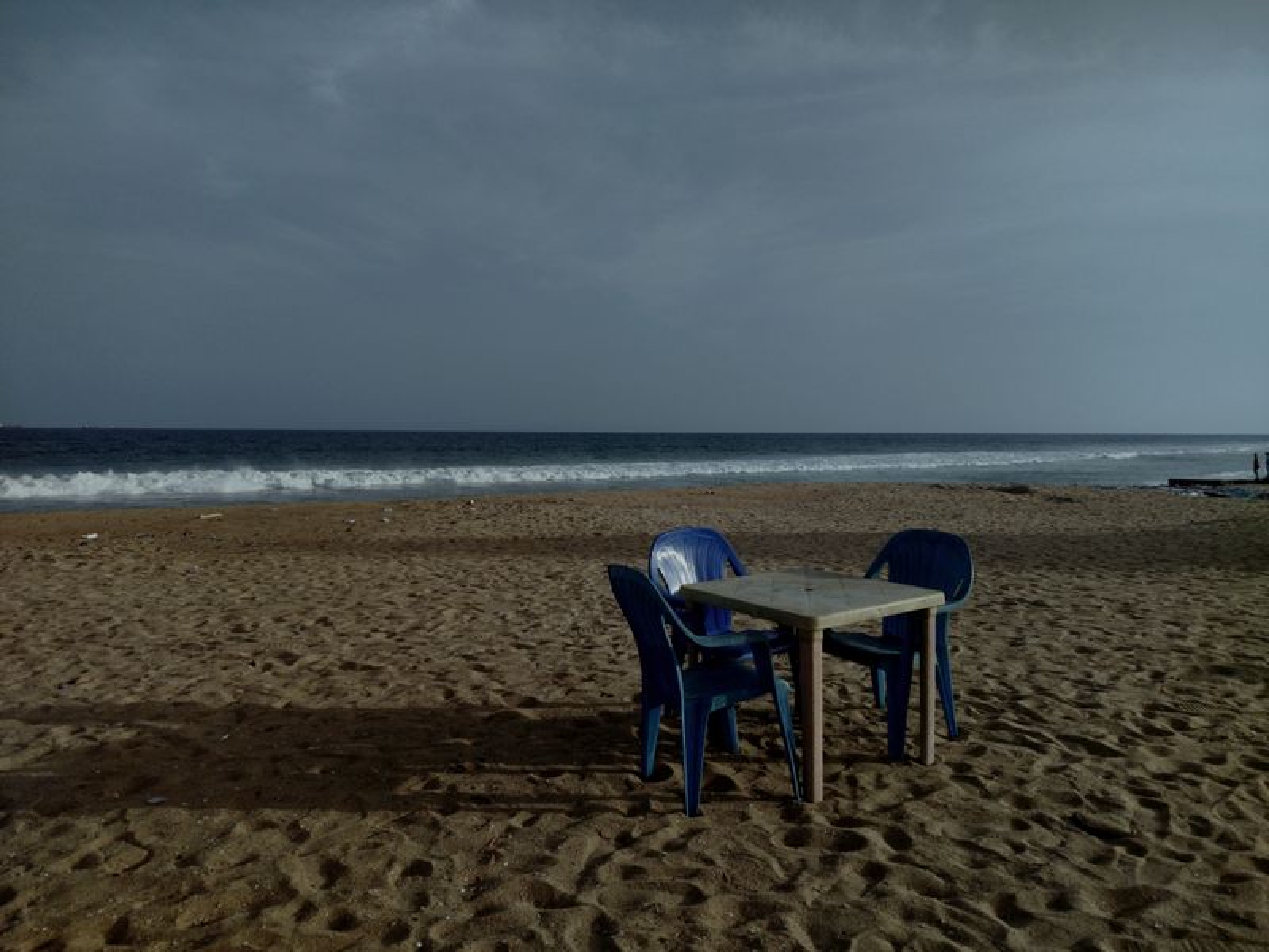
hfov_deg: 71.6
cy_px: 476
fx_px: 880
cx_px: 634
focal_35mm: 24
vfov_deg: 56.8
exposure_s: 1/844
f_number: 1.7
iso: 50
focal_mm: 5.31
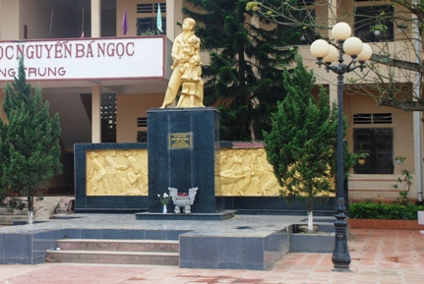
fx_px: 1050
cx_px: 113
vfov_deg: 15.4
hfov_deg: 22.6
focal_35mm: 89
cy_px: 97
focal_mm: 40
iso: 200
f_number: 6.3
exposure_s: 1/160
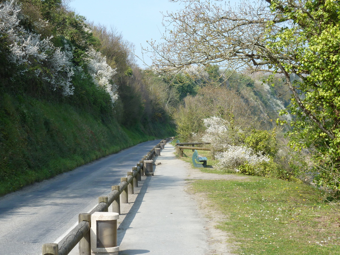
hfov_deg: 25.0
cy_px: 128
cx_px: 170
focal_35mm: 78
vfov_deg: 18.9
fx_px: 766
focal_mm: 12.8
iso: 80
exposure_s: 1/320
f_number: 4.2
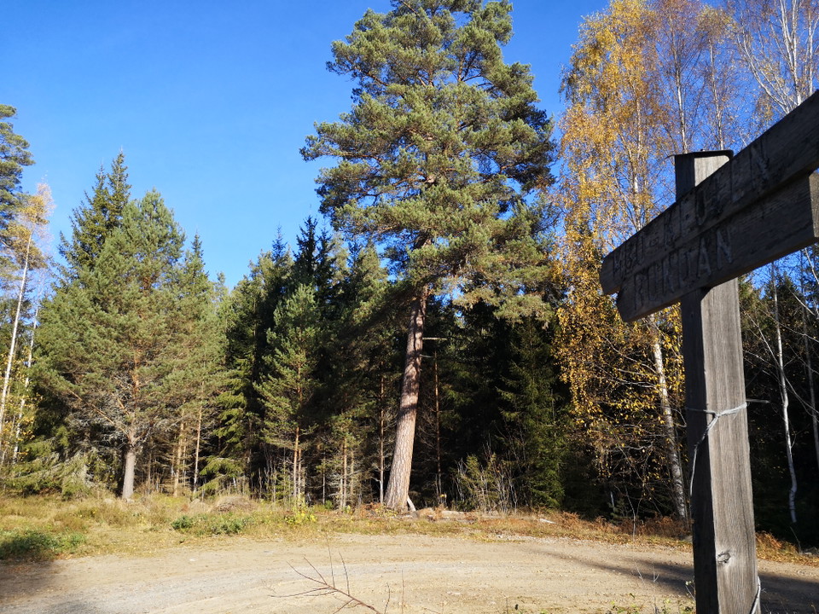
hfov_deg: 65.3
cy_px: 307
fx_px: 639
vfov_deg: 51.4
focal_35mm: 27
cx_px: 410
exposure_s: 1/1441
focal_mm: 3.95
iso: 50
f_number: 1.8
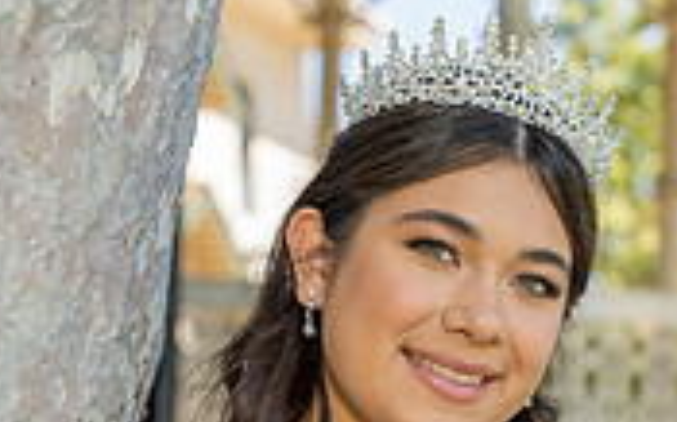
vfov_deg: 8.4
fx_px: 2839
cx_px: 456
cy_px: 523
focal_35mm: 154
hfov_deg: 13.6
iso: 125
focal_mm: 58.8
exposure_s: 1/200
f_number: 4.5
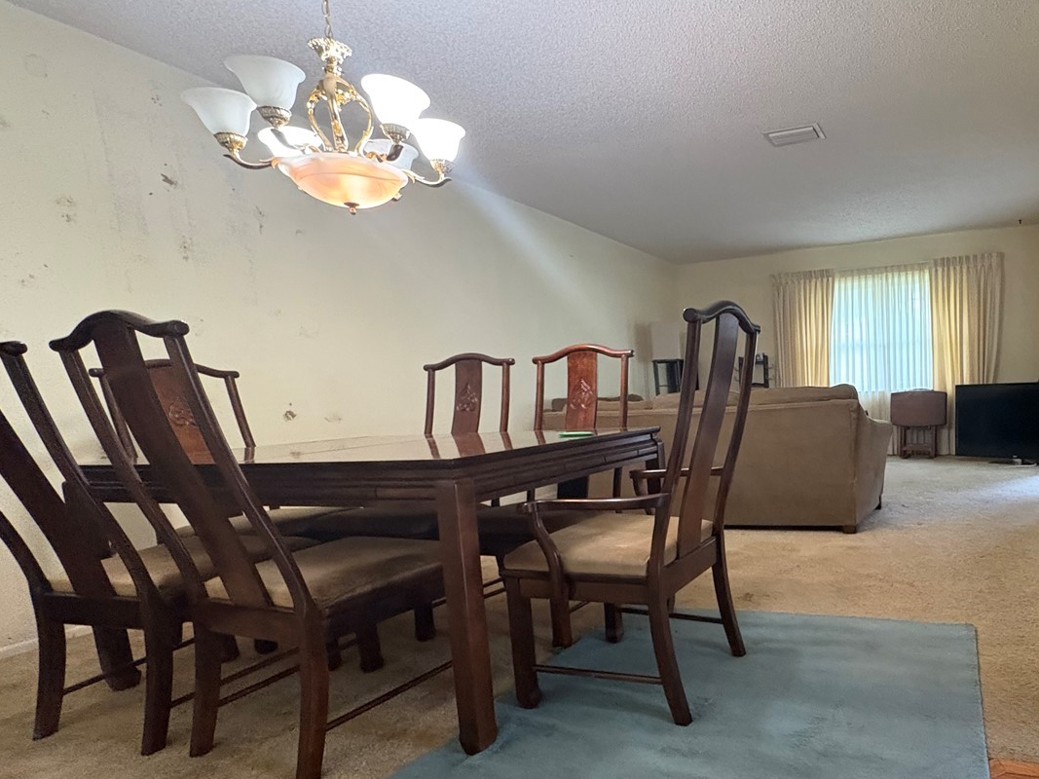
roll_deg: +4.0
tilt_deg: -6.5
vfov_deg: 62.8
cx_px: 772
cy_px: 470
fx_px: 630
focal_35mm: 21
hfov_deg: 73.7
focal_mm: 2.22
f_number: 2.2
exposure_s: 1/60
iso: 800
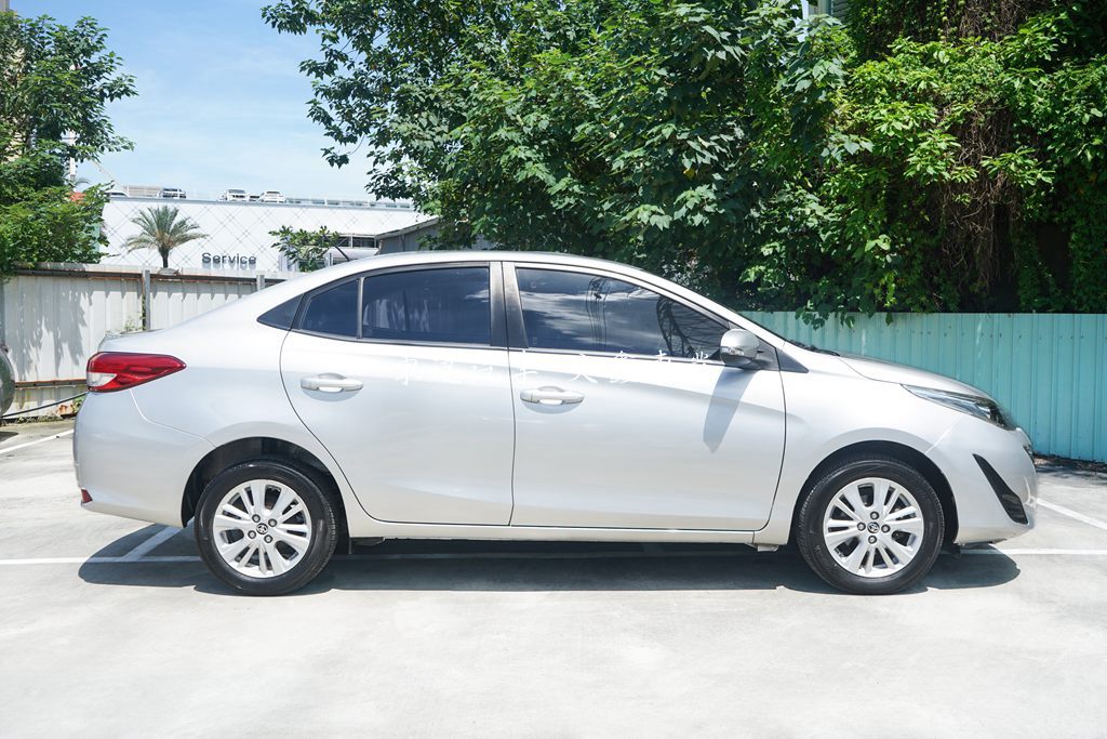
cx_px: 554
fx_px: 1015
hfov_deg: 57.2
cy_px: 370
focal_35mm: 33
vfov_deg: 40.0
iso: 100
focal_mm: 33
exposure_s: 1/200
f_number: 8
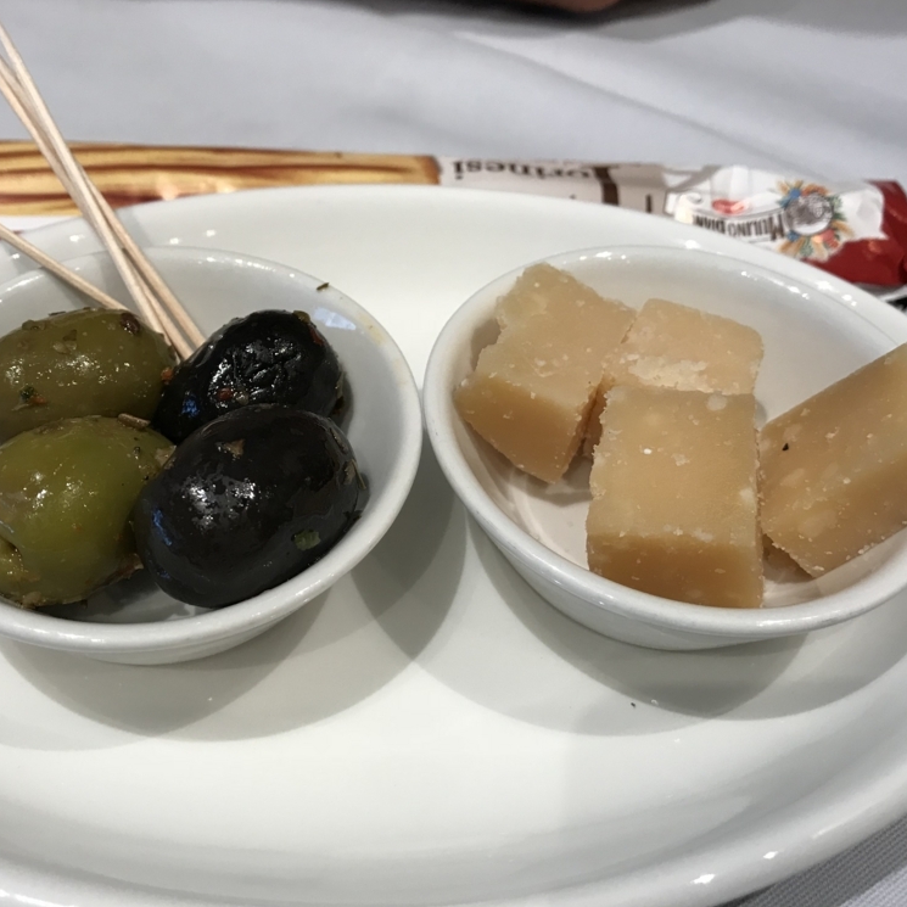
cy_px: 442
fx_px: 1008
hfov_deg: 48.3
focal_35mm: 34
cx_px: 391
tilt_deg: -45.2
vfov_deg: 48.4
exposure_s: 1/33
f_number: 1.8
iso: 32
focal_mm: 3.99
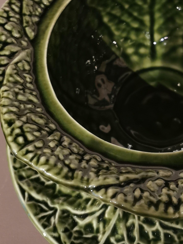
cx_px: 164
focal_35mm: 51
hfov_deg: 27.6
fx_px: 360
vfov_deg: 35.1
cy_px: 20
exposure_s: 1/33.3
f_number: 1.6
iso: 320
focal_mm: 5.56
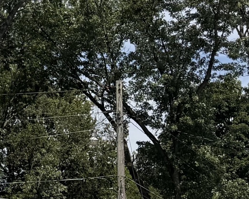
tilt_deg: +7.4
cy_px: 154
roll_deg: -0.9
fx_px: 935
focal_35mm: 127
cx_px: -347
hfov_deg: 12.1
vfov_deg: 12.1
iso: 80
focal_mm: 6.76
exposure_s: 1/6173
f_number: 1.78
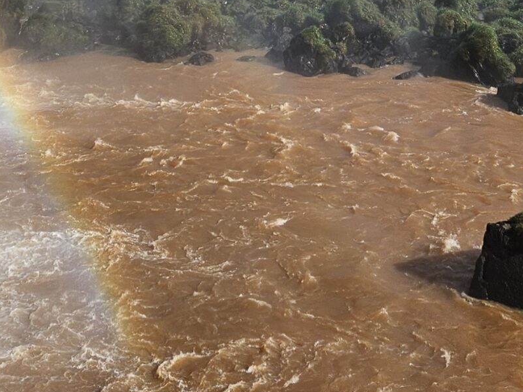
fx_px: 1118
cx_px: 261
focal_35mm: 74
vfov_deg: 18.3
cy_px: -141
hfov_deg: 26.3
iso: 25
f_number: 1.8
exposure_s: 1/3255
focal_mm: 5.4
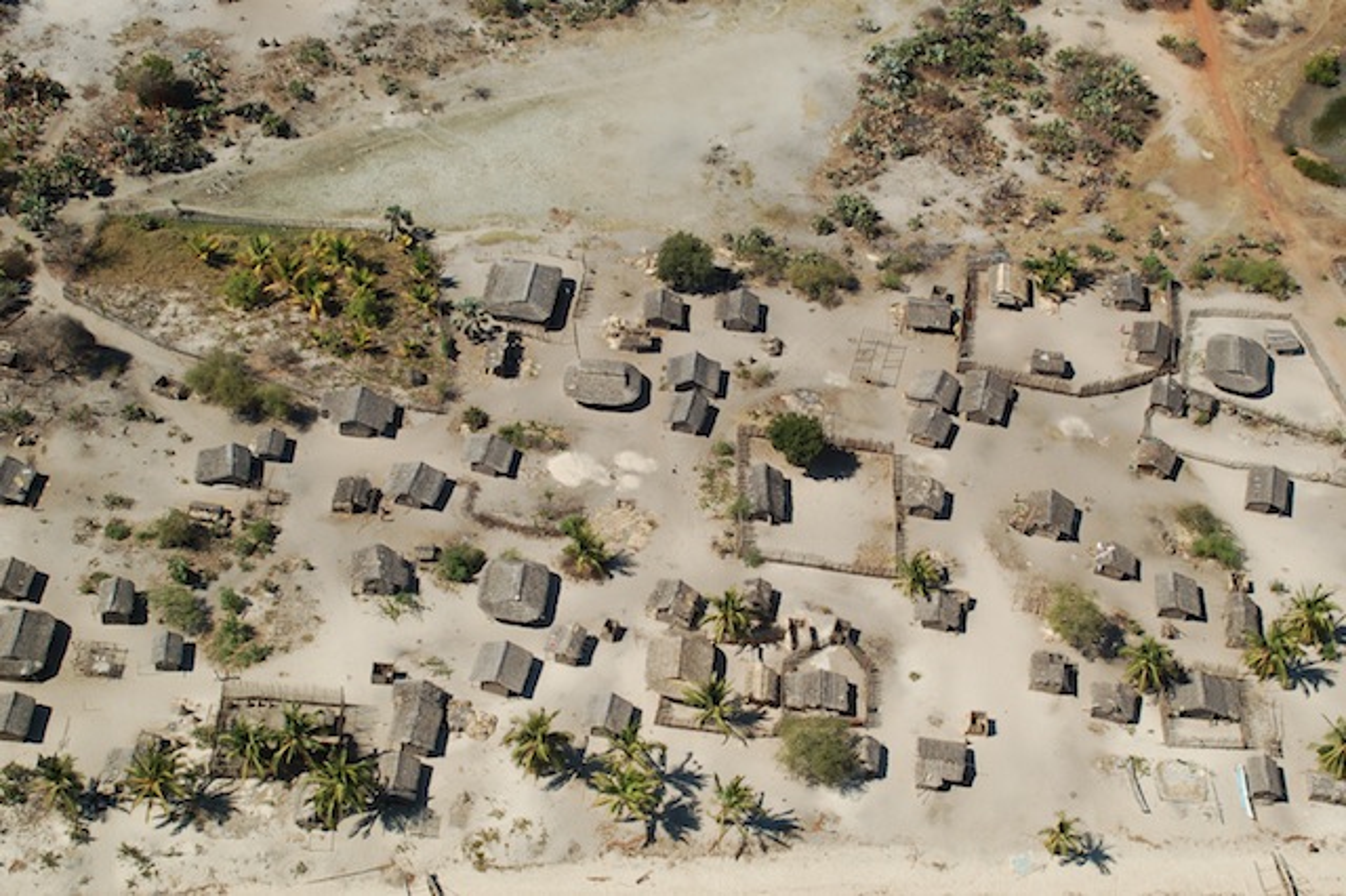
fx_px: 2466
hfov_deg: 30.5
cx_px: 673
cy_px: 448
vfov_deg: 20.6
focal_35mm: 66
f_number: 10
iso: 200
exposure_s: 1/400
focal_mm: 44
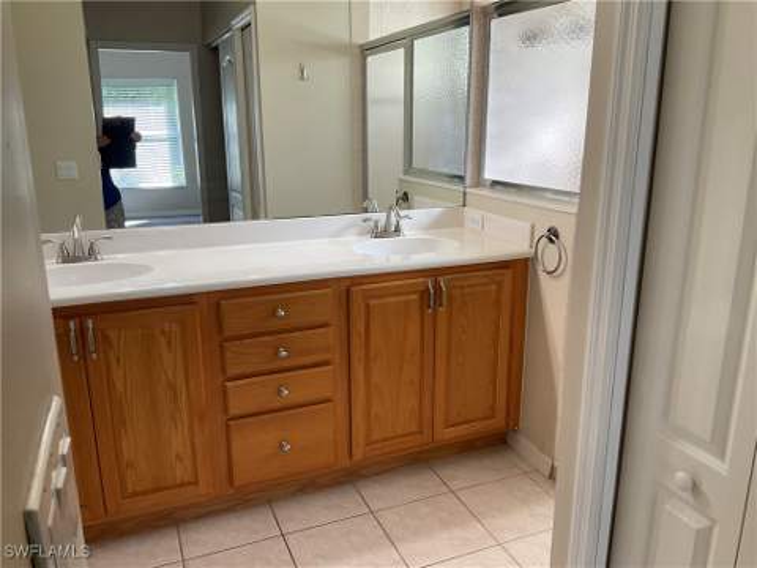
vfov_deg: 48.2
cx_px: 378
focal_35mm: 29
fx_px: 634
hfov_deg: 61.7
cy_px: 284
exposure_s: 1/60
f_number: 1.8
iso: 40
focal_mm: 3
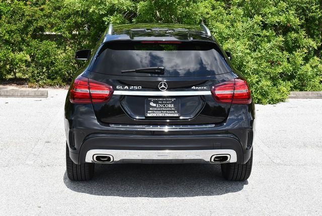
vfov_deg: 21.3
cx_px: 161
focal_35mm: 64
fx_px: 573
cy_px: 108
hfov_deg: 31.4
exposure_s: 1/250
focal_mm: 32
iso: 140
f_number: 8
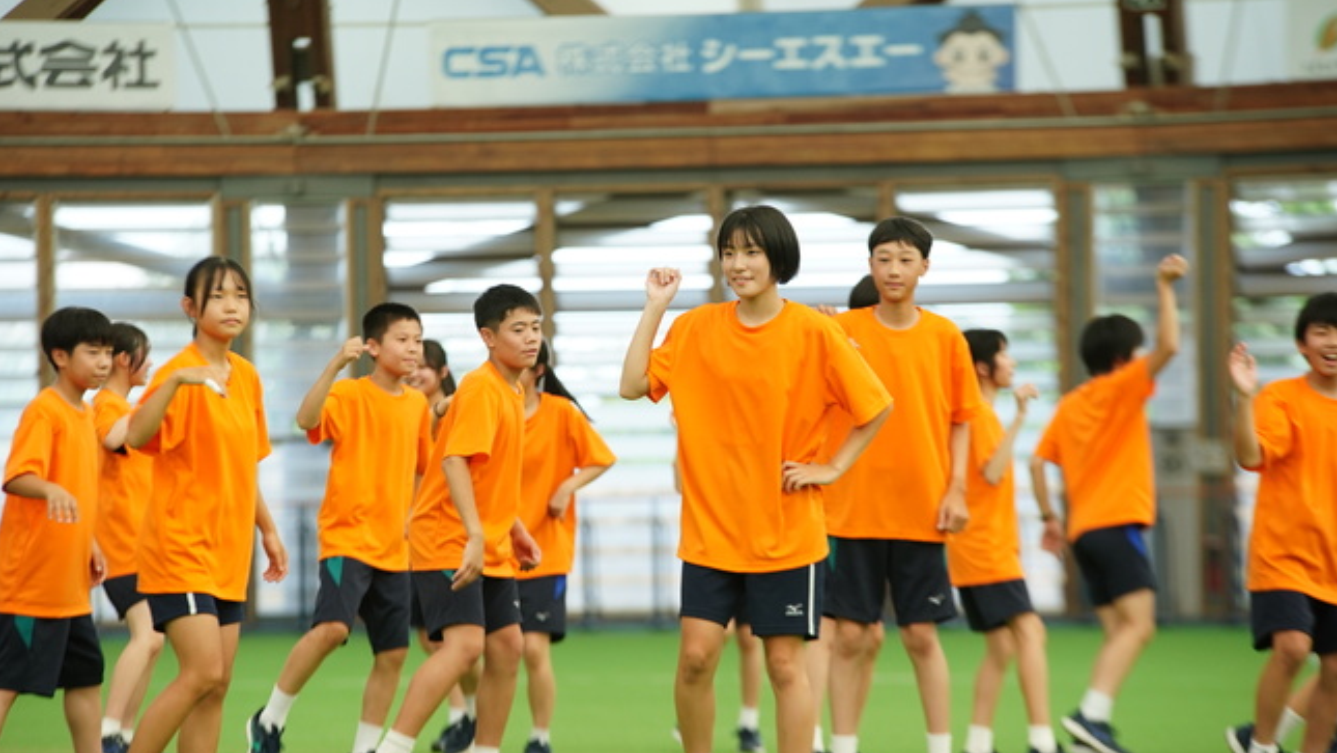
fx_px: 7481
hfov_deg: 10.2
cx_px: 667
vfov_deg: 5.8
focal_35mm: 211
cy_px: 401
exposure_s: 1/500
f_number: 4.5
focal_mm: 200
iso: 1000
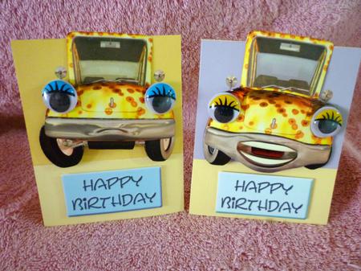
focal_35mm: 29
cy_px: 136
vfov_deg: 48.2
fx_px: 302
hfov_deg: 61.7
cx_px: 180
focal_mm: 5.2
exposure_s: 1/8
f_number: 3.3
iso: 400
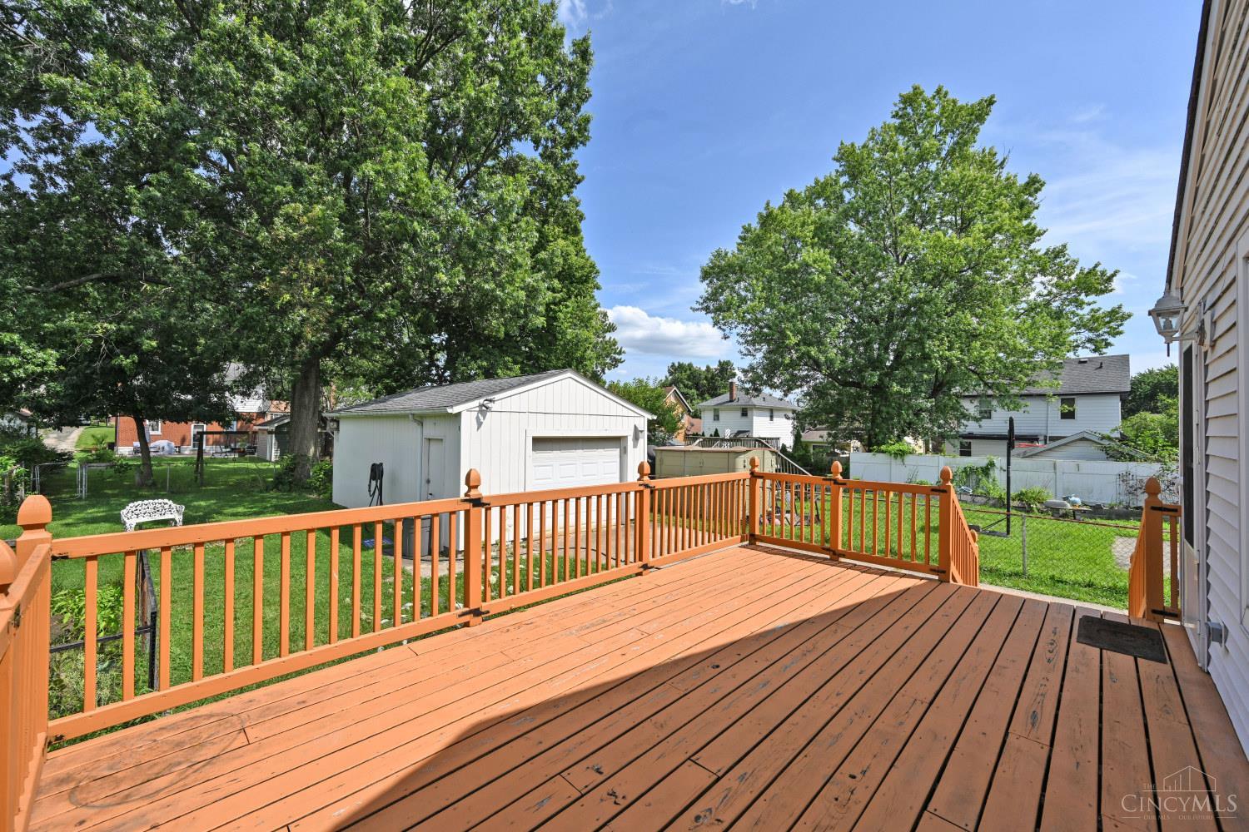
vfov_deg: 81.2
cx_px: 624
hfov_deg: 104.3
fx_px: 486
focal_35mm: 14
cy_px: 416
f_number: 7.1
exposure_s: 1/400
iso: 100
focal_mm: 14
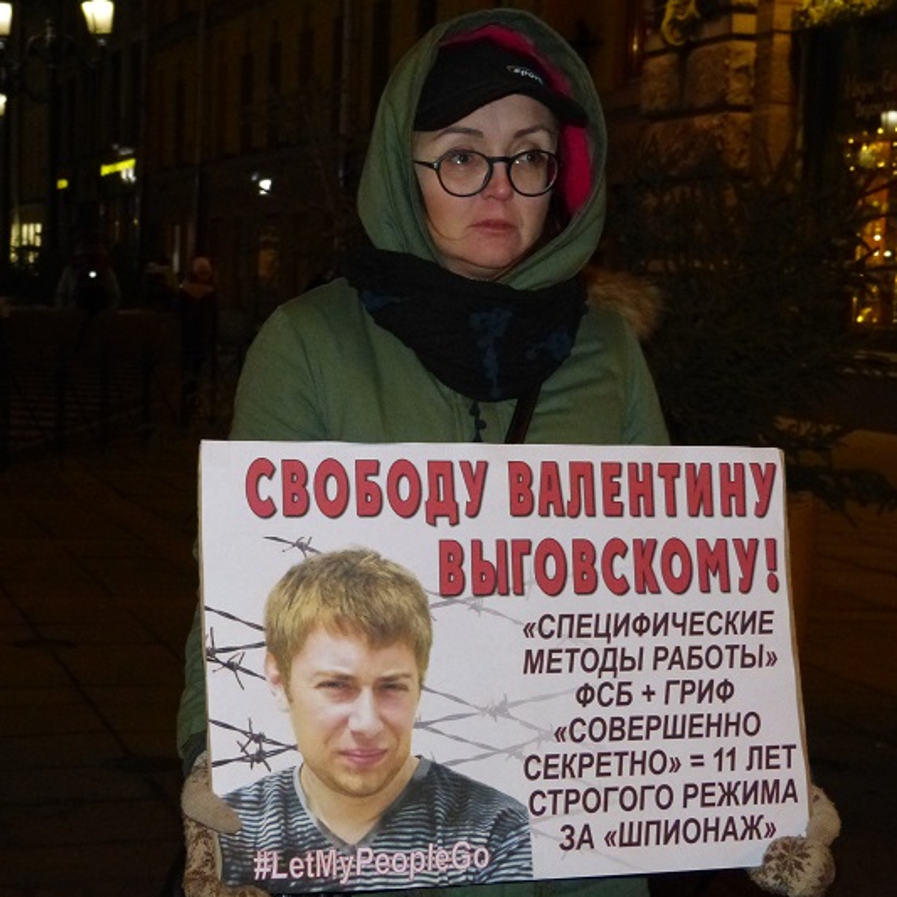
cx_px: 407
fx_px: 2169
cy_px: 448
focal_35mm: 74
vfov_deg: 23.4
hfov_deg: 23.4
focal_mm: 11
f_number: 3.3
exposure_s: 1/60
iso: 800
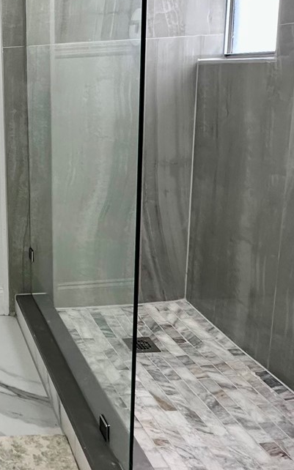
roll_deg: +3.8
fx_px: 475
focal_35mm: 37
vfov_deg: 51.8
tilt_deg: -10.7
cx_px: -81
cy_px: 160
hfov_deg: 28.6
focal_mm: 2.22
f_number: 2.2
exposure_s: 1/60
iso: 160
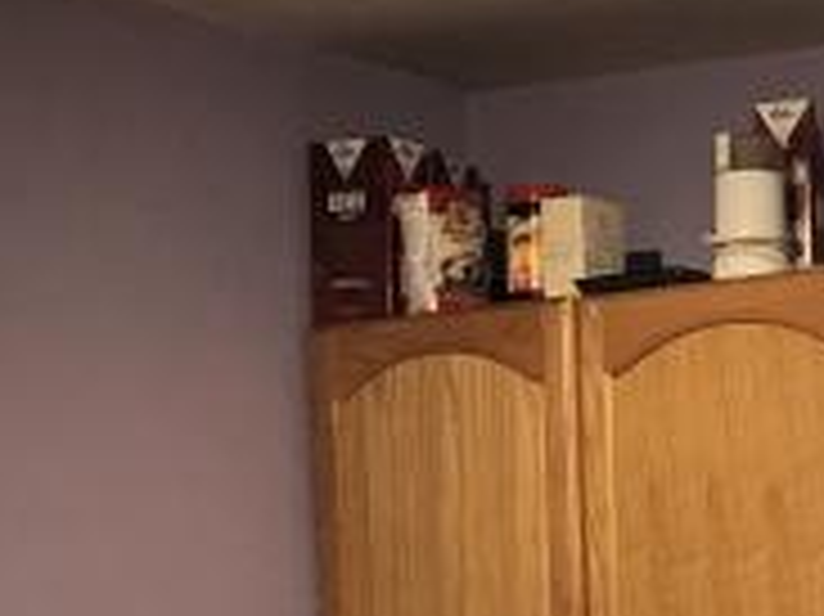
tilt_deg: -8.9
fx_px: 2331
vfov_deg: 13.7
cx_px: 928
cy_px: 1048
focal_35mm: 98
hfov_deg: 19.2
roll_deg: +0.3
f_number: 1.8
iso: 32
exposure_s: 1/30
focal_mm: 3.99
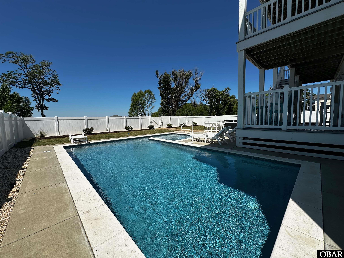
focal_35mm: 14
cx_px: 172
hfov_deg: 102.1
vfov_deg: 85.7
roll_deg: +0.1
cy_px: 129
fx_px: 139
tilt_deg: -4.5
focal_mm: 2.22
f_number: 2.2
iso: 50
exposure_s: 1/3401
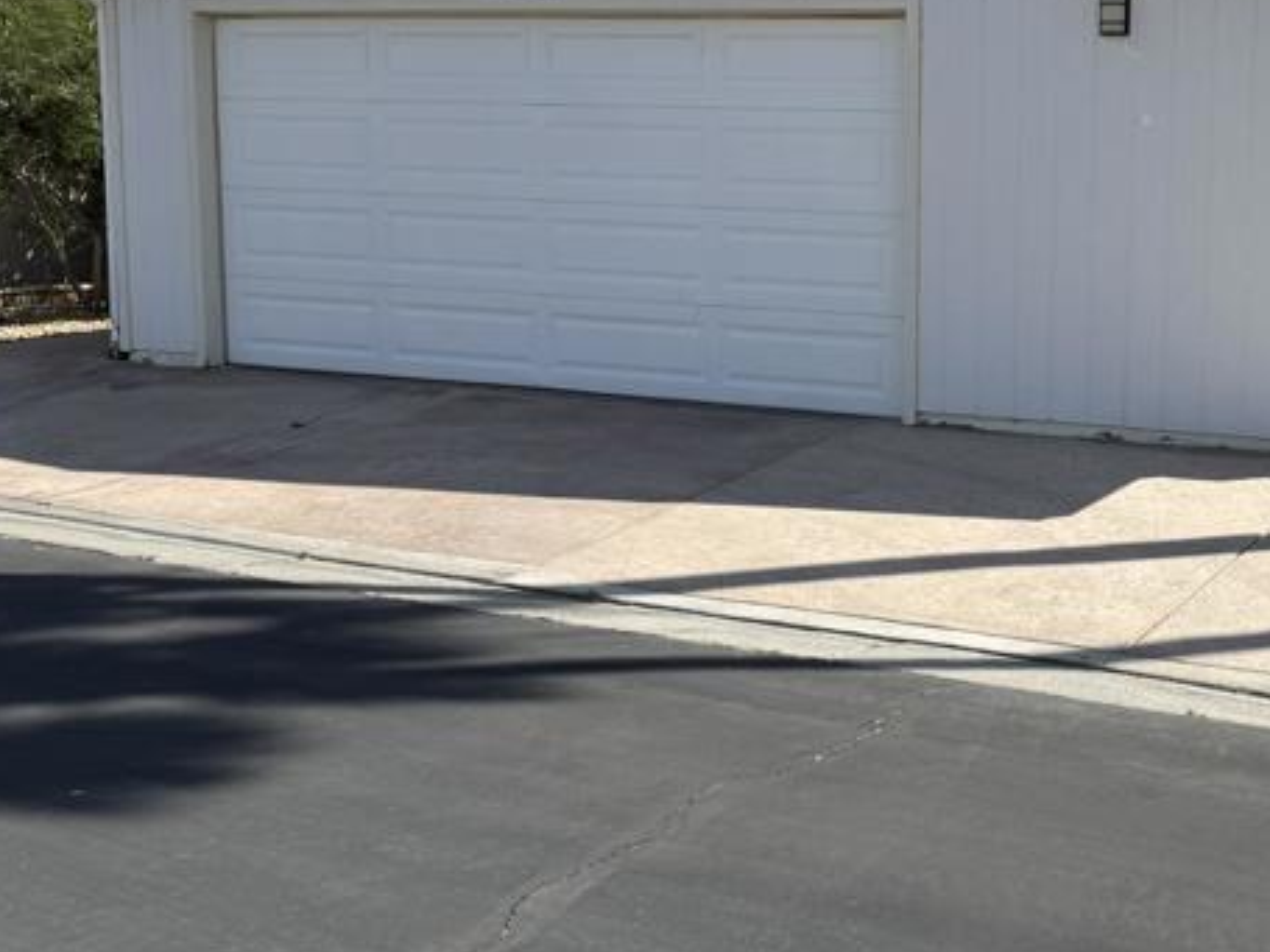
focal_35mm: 54
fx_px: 1981
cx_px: 1058
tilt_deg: -8.9
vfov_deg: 27.0
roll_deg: -1.7
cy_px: 427
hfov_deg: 34.2
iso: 80
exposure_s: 1/4950
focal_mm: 6.76
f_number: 1.78
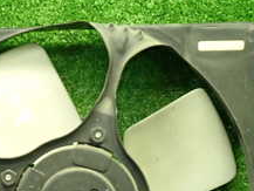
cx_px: 71
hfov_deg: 23.4
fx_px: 609
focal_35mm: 83
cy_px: 203
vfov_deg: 17.3
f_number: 2.3
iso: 250
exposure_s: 1/30
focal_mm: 5.4
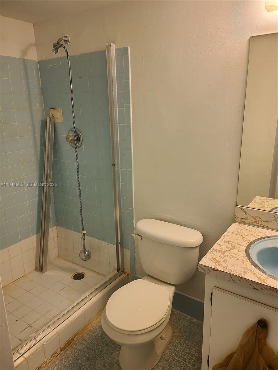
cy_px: 185
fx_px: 278
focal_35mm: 26
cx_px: 139
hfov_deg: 53.1
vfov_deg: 67.3
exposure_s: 1/60
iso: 80
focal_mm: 5.4
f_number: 1.8
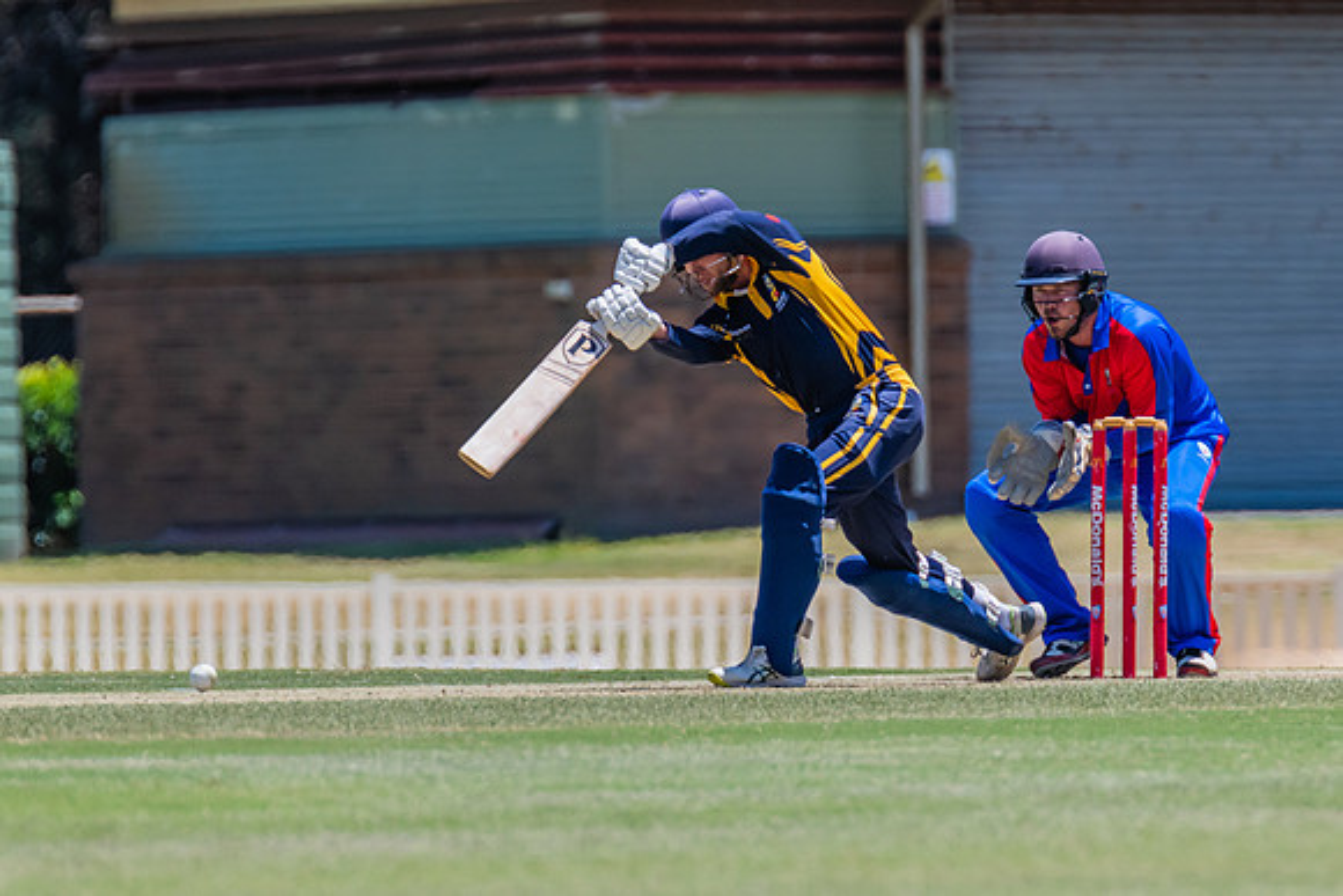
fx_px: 32278
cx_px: 890
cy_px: 425
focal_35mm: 865
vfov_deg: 1.6
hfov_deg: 2.4
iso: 640
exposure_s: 1/2000
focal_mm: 600
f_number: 7.1
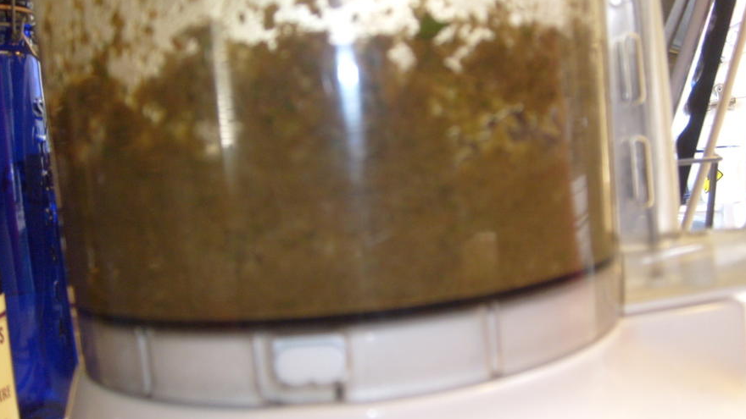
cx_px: 373
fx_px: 771
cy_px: 195
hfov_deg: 51.6
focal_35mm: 39
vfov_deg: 30.4
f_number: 2.8
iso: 80
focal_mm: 5.8
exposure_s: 1/8
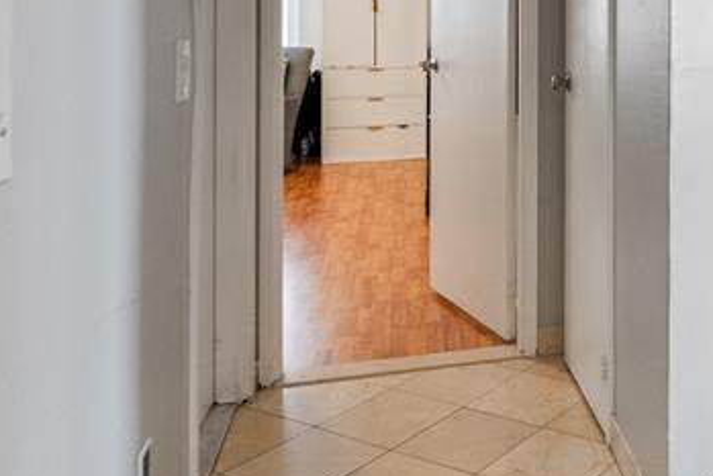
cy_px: 22
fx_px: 872
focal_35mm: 44
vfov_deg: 29.0
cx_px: 731
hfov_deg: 38.8
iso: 800
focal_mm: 10
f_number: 7.1
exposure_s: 1/30
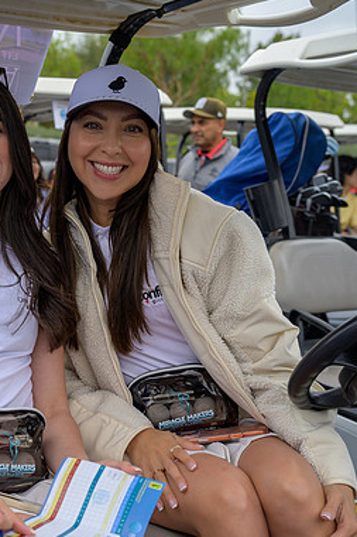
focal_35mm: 58
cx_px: 30
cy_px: 268
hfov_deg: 22.7
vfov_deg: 34.5
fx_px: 863
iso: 100
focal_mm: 38
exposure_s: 1/200
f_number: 4
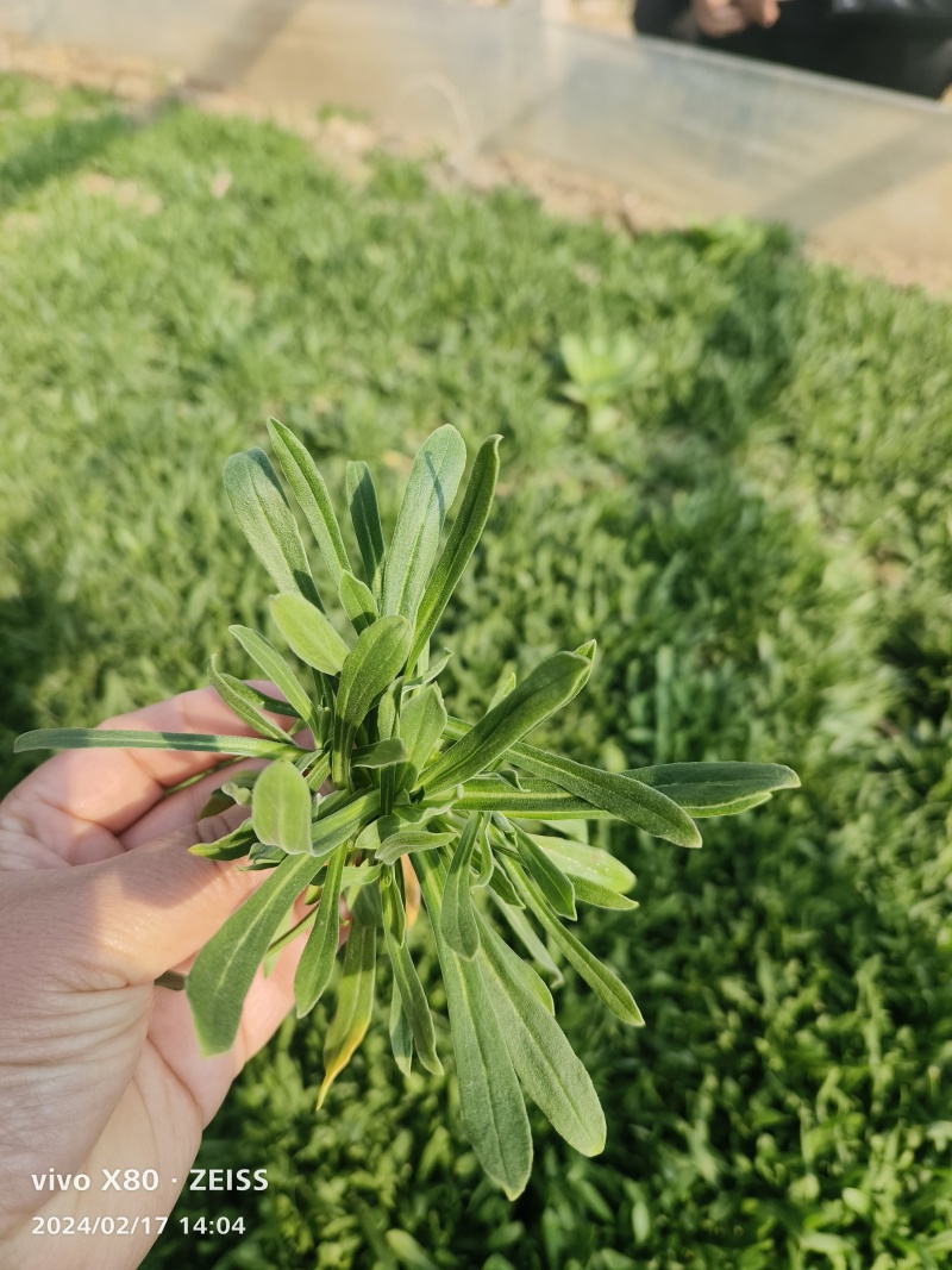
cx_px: 476
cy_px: 635
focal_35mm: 23
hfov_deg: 58.9
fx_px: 844
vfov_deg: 73.9
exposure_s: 1/675
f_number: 1.75
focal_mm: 5.5
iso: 100
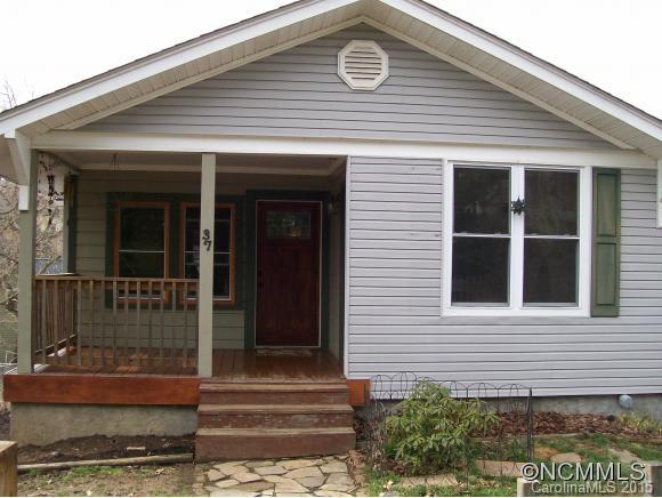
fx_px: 689
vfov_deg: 39.7
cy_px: 249
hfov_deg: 51.3
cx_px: 331
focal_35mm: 36
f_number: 2.7
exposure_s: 1/626
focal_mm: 6
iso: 80
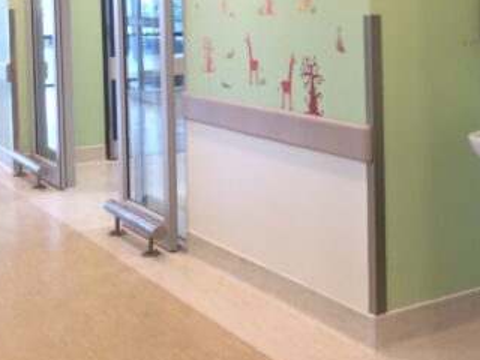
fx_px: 998
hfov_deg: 25.1
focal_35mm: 72
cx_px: 530
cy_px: 34
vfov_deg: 20.0
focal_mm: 4.12
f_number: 2.2
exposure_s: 1/30
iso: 50
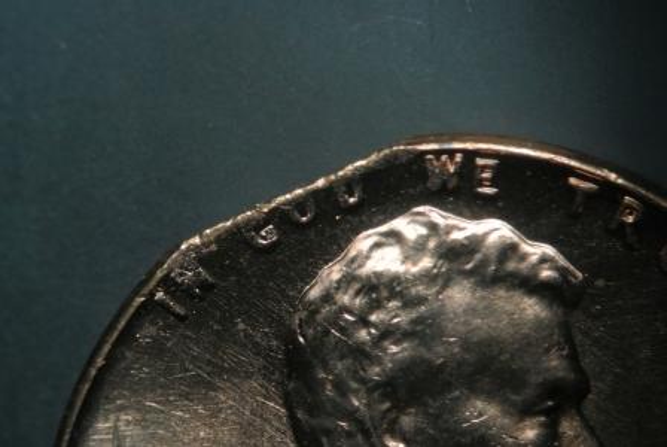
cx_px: 334
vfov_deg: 24.3
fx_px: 1039
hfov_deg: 35.6
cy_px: 224
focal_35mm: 56
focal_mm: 21.1
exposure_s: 1/4
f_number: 5
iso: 1600
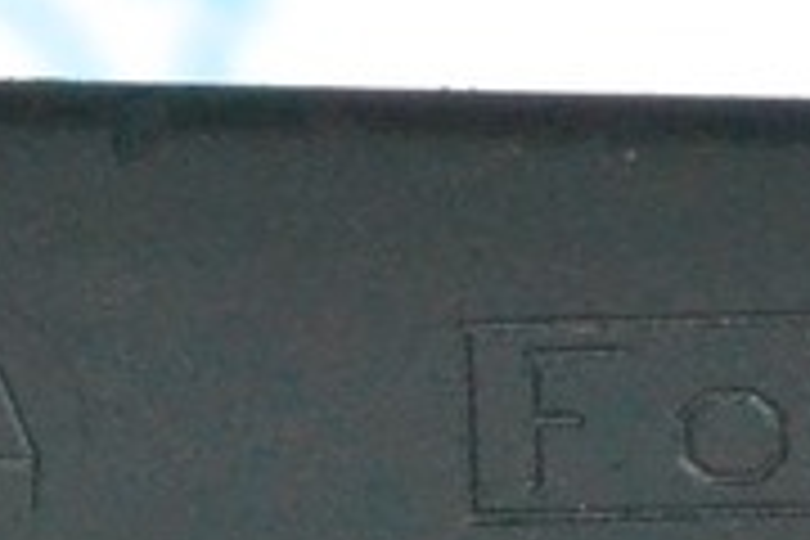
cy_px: 124
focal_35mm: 358
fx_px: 8054
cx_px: -279
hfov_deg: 5.7
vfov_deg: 3.8
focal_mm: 42
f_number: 9
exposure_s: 1/160
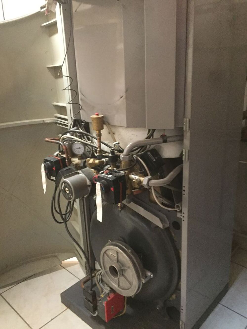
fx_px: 276
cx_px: 124
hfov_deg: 48.2
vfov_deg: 61.7
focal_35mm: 29
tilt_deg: -15.7
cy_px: 164
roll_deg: +3.6
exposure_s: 1/17
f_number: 2.2
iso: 400
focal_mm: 4.15
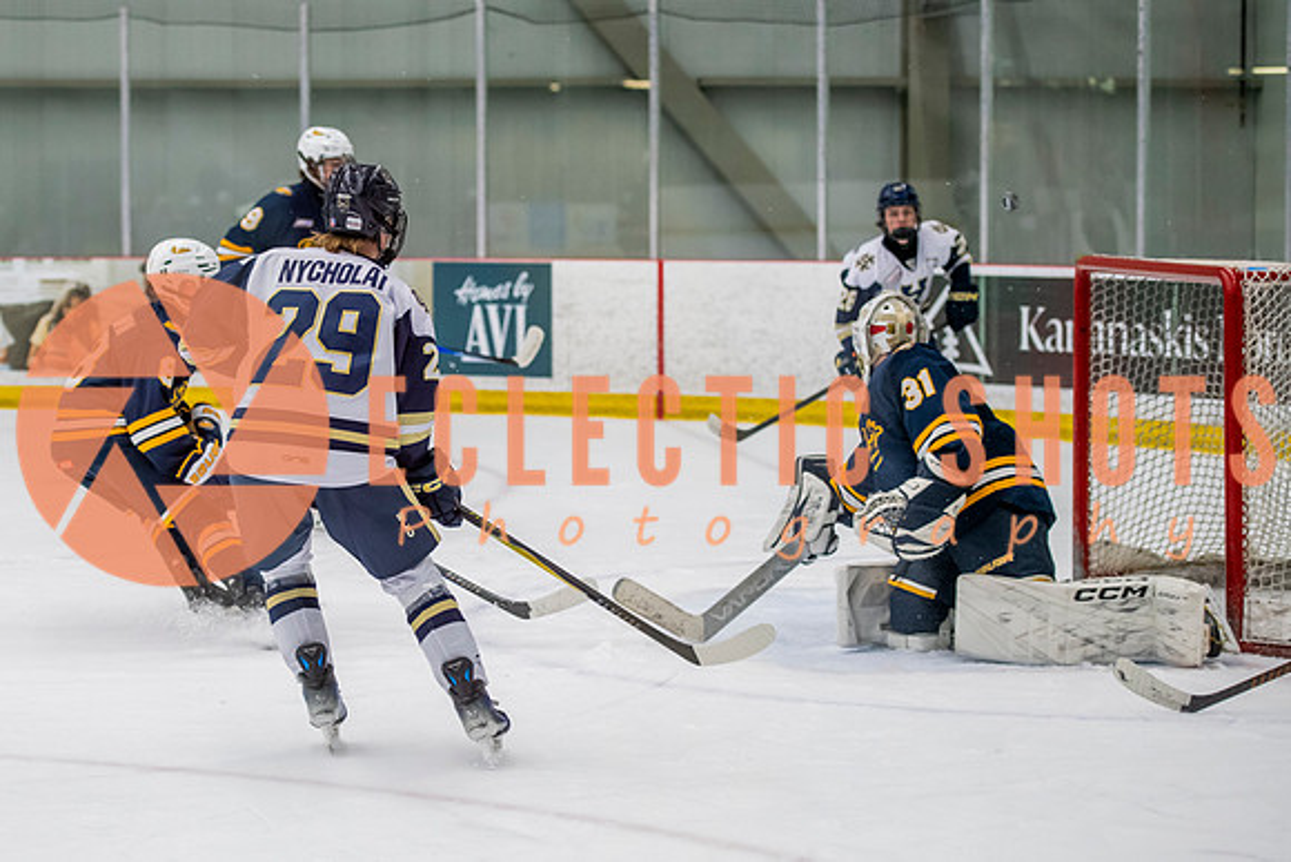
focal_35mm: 110
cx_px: 441
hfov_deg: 18.6
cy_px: 438
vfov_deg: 12.5
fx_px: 3937
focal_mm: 82
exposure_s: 1/640
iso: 2000
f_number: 3.2
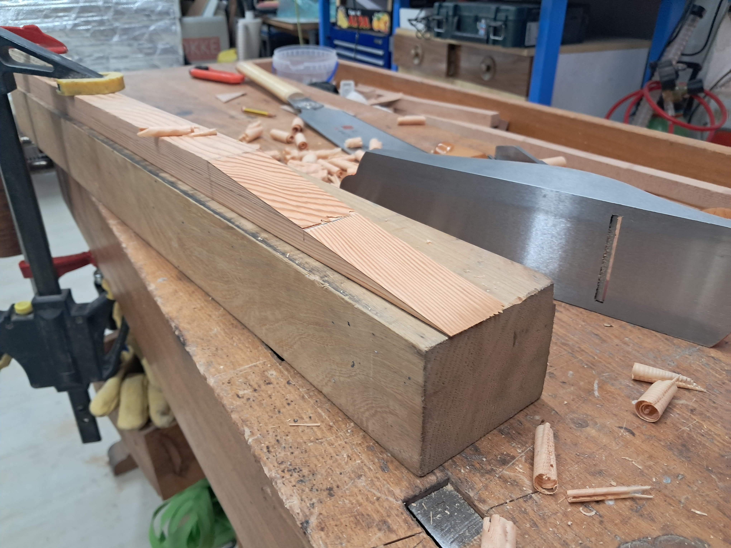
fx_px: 570
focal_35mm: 27
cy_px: 274
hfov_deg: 65.3
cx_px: 366
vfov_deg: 51.4
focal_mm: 4
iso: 400
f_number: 1.8
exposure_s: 1/50
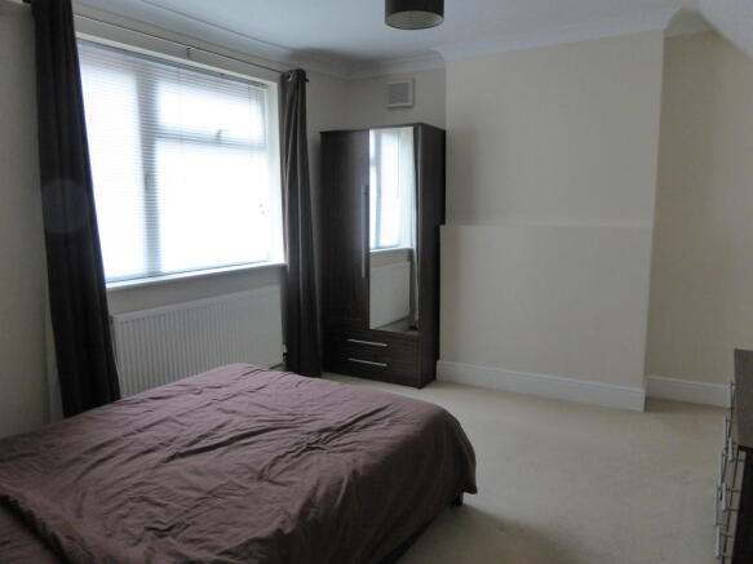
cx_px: 376
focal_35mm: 25
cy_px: 282
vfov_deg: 54.9
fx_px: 544
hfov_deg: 69.4
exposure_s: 1/50
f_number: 3.3
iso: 400
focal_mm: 4.3
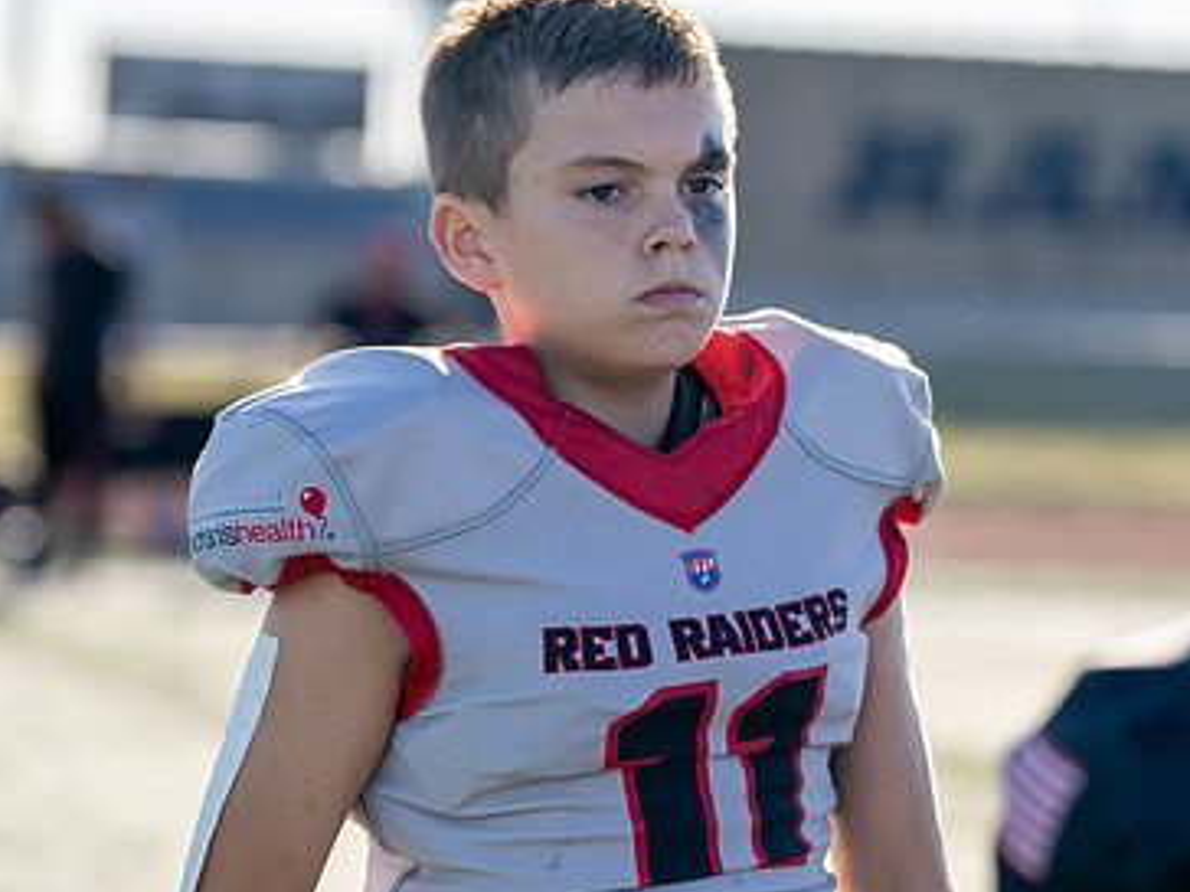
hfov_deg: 10.4
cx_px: 729
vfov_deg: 7.8
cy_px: 420
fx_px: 6532
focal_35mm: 190
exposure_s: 1/1600
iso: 160
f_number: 2.8
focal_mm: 99
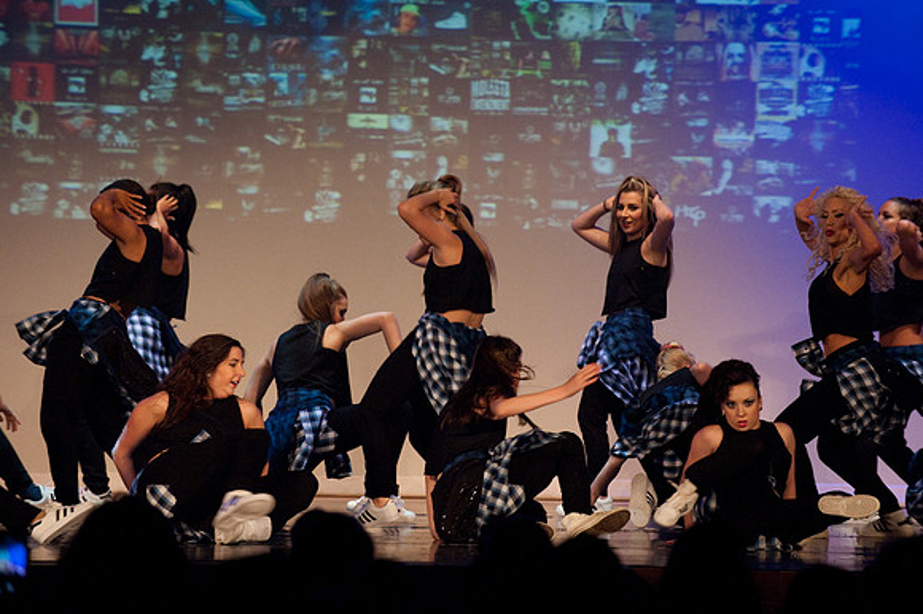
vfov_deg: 6.9
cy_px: 307
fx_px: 5125
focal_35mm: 200
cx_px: 462
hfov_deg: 10.3
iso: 3200
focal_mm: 200
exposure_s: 1/200
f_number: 4
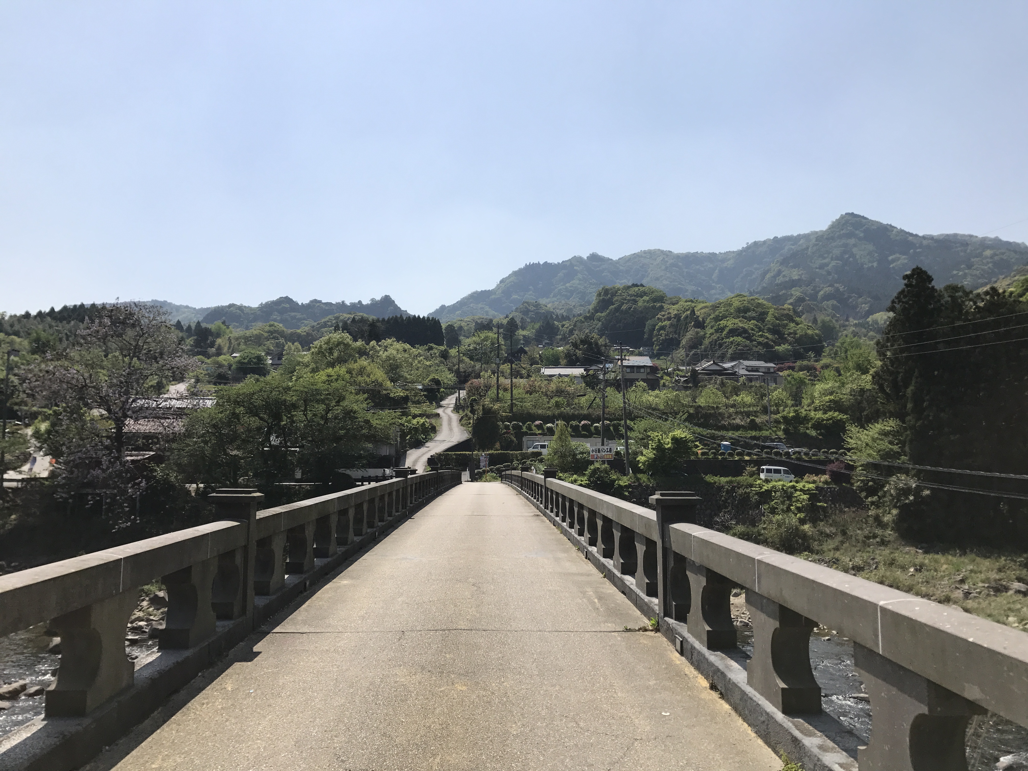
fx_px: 832
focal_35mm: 28
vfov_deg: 49.7
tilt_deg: +6.1
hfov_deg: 63.4
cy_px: 386
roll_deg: +0.9
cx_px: 514
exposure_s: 1/4167
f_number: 1.8
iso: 20
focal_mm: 3.99
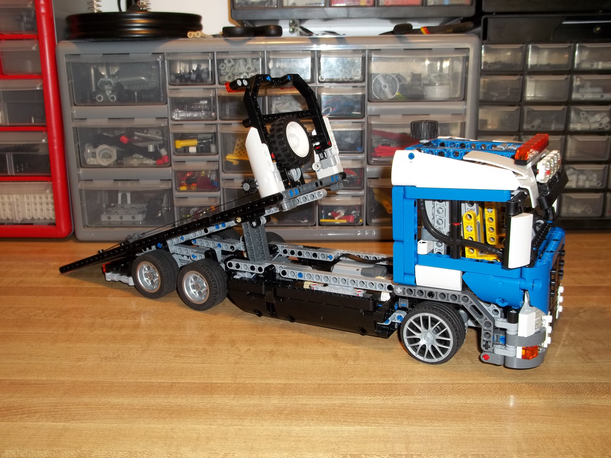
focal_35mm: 33
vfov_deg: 42.9
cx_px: 306
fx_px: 582
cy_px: 229
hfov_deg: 55.4
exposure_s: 1/30
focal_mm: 5.9
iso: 64
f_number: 3.3
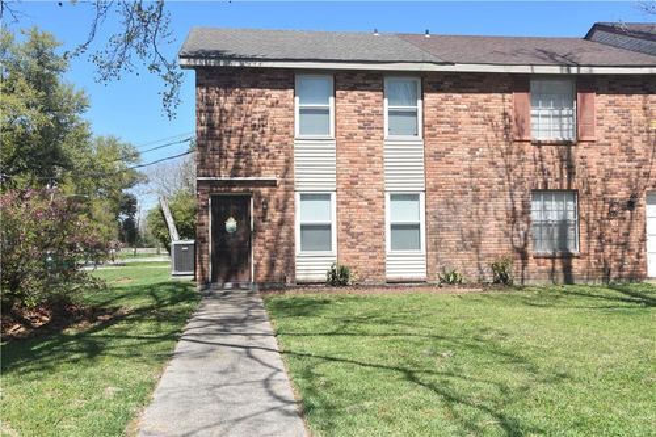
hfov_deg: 49.6
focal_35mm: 39
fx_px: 710
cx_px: 328
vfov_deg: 34.2
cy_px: 218
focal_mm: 26
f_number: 9
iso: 200
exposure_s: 1/320
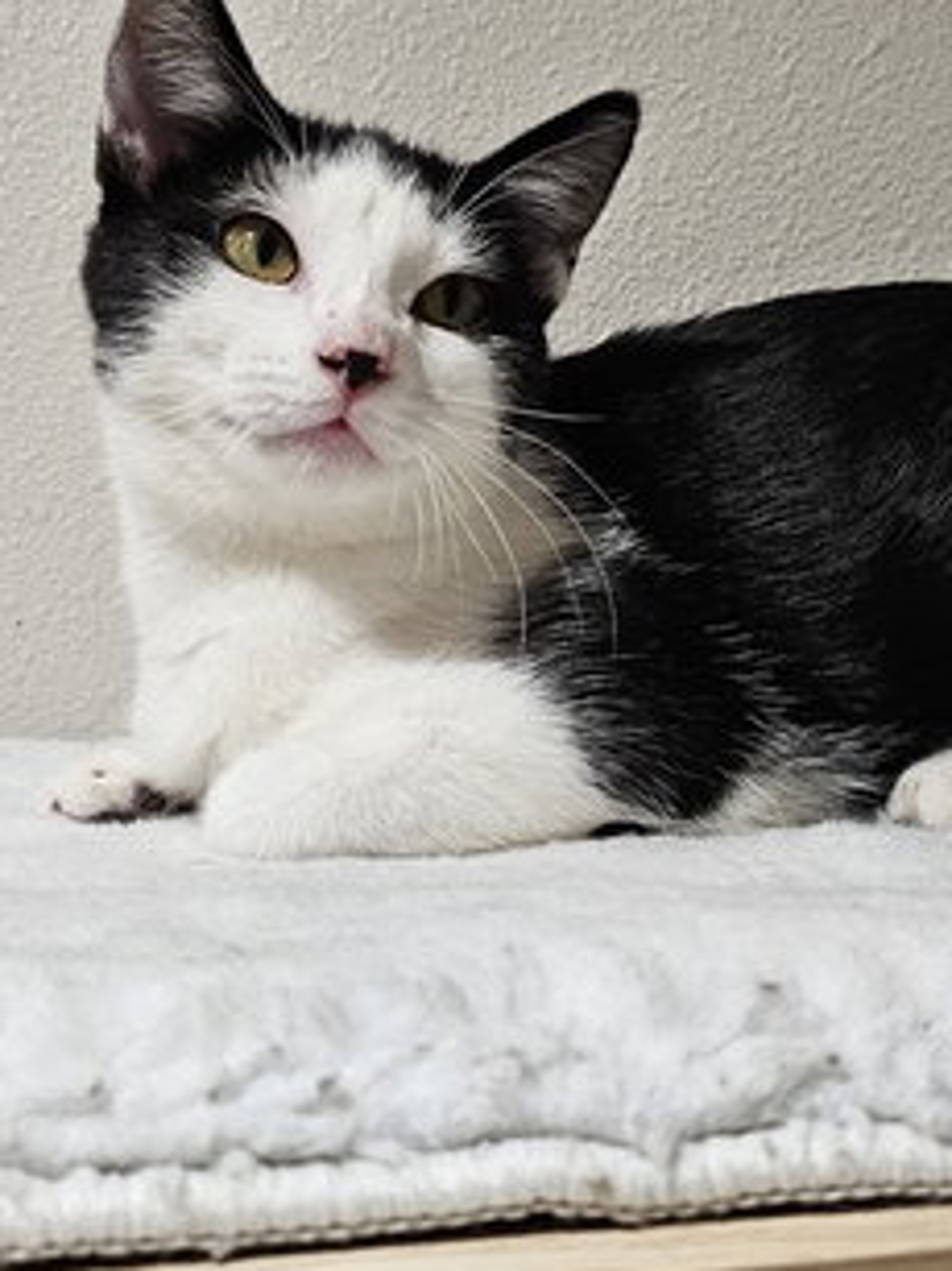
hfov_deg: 29.0
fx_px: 1835
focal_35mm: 50
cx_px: 563
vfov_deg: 38.0
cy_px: 478
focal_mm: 6.3
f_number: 1.7
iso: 160
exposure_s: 1/120
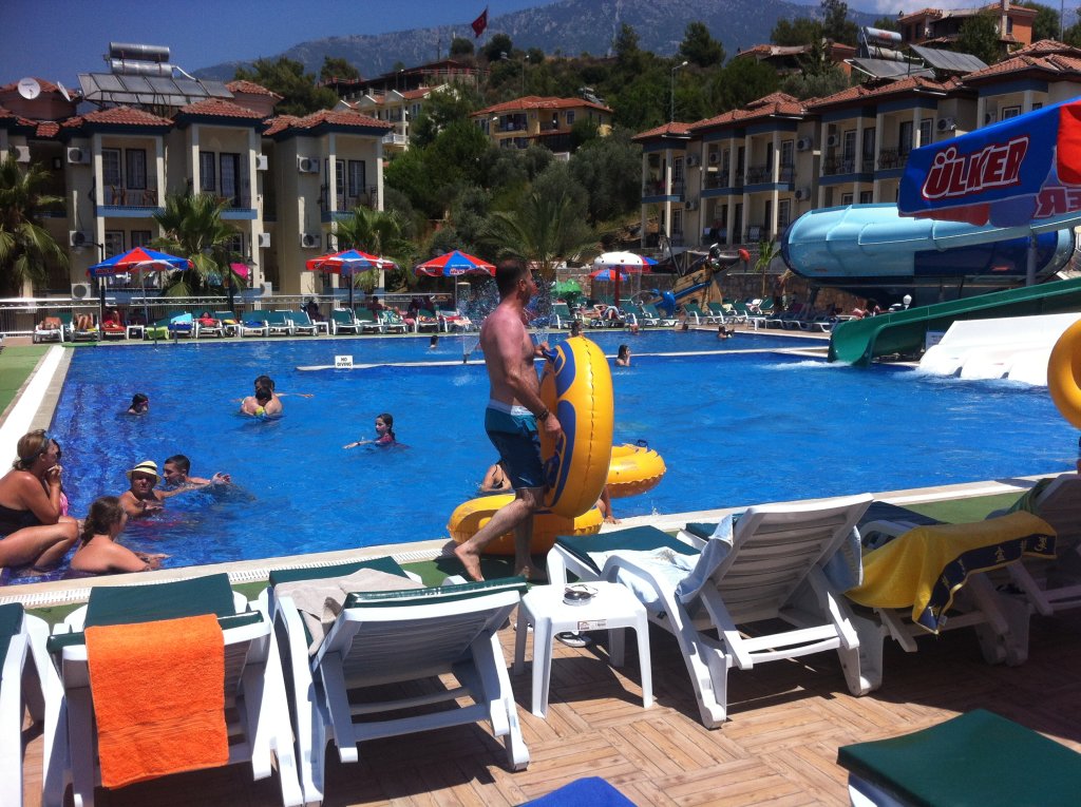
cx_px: 540
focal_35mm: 35
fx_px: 1091
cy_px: 404
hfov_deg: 52.7
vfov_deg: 40.6
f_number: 2.8
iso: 80
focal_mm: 3.85
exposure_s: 1/2011
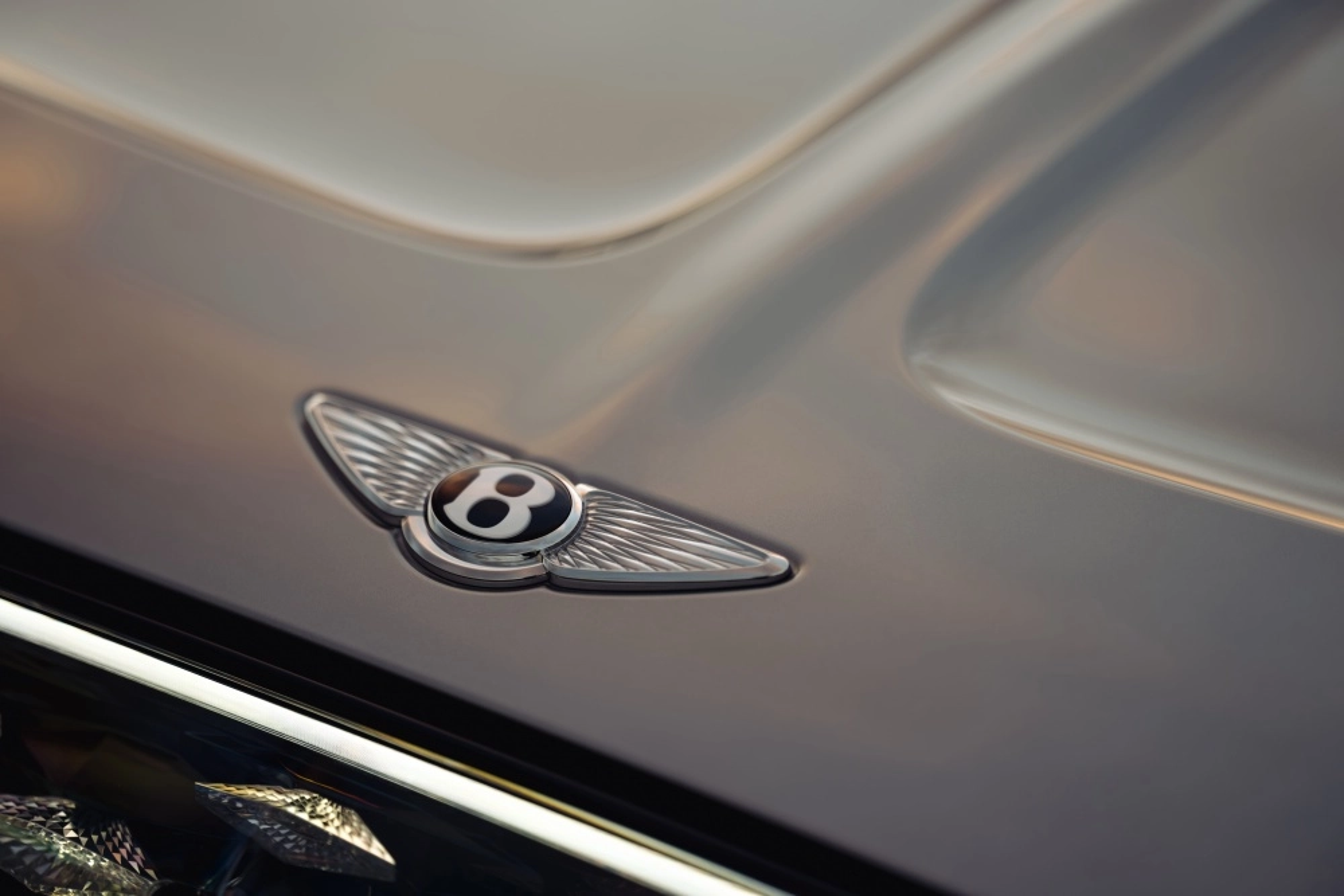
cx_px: 672
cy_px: 448
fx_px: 5040
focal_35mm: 135
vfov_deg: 10.2
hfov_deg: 15.2
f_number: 2
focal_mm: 135
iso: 160
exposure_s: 1/160
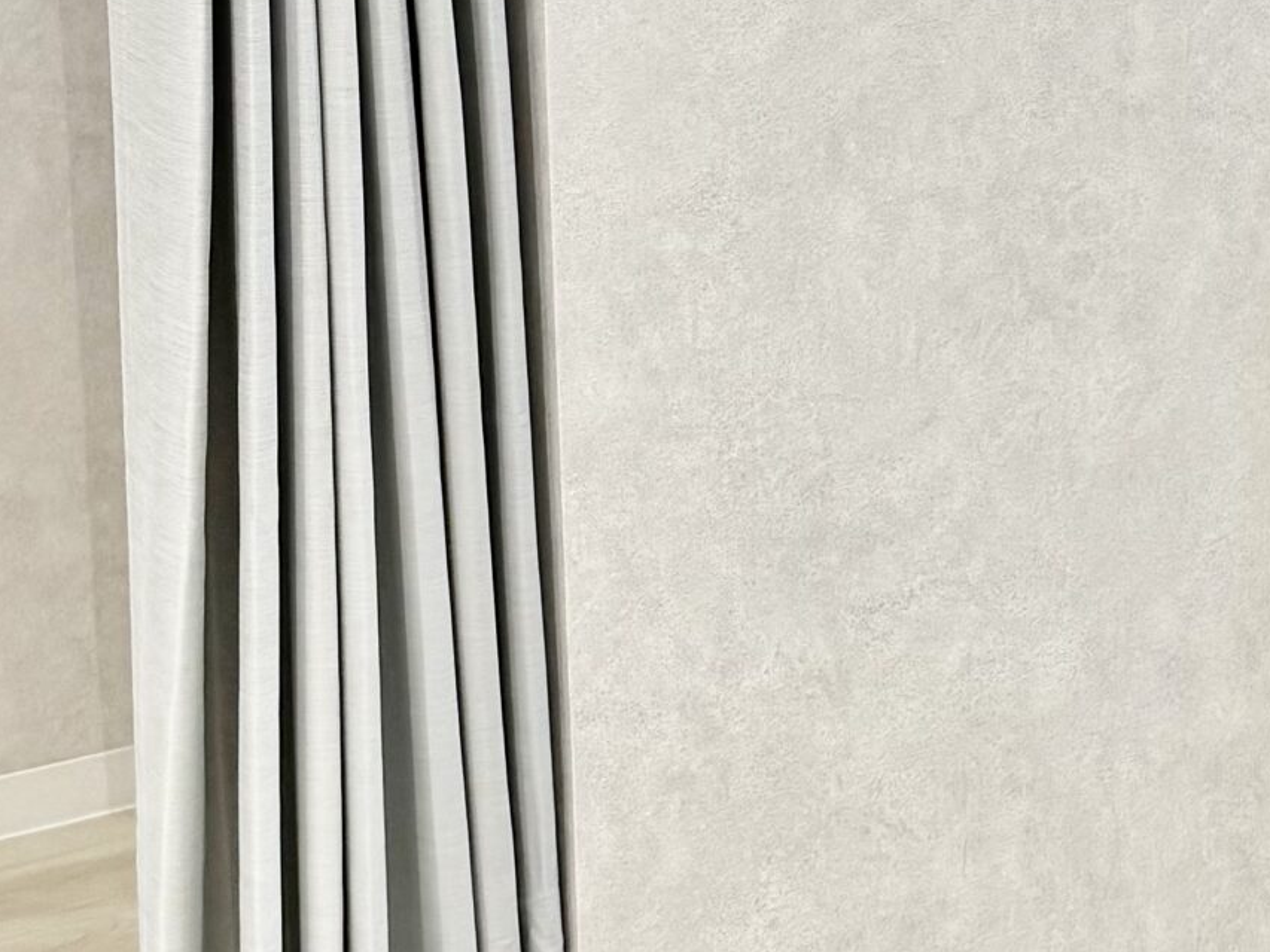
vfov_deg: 18.9
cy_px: -306
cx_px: 1014
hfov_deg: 26.5
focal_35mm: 72
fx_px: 2642
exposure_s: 1/230
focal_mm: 6.76
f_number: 1.78
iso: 200
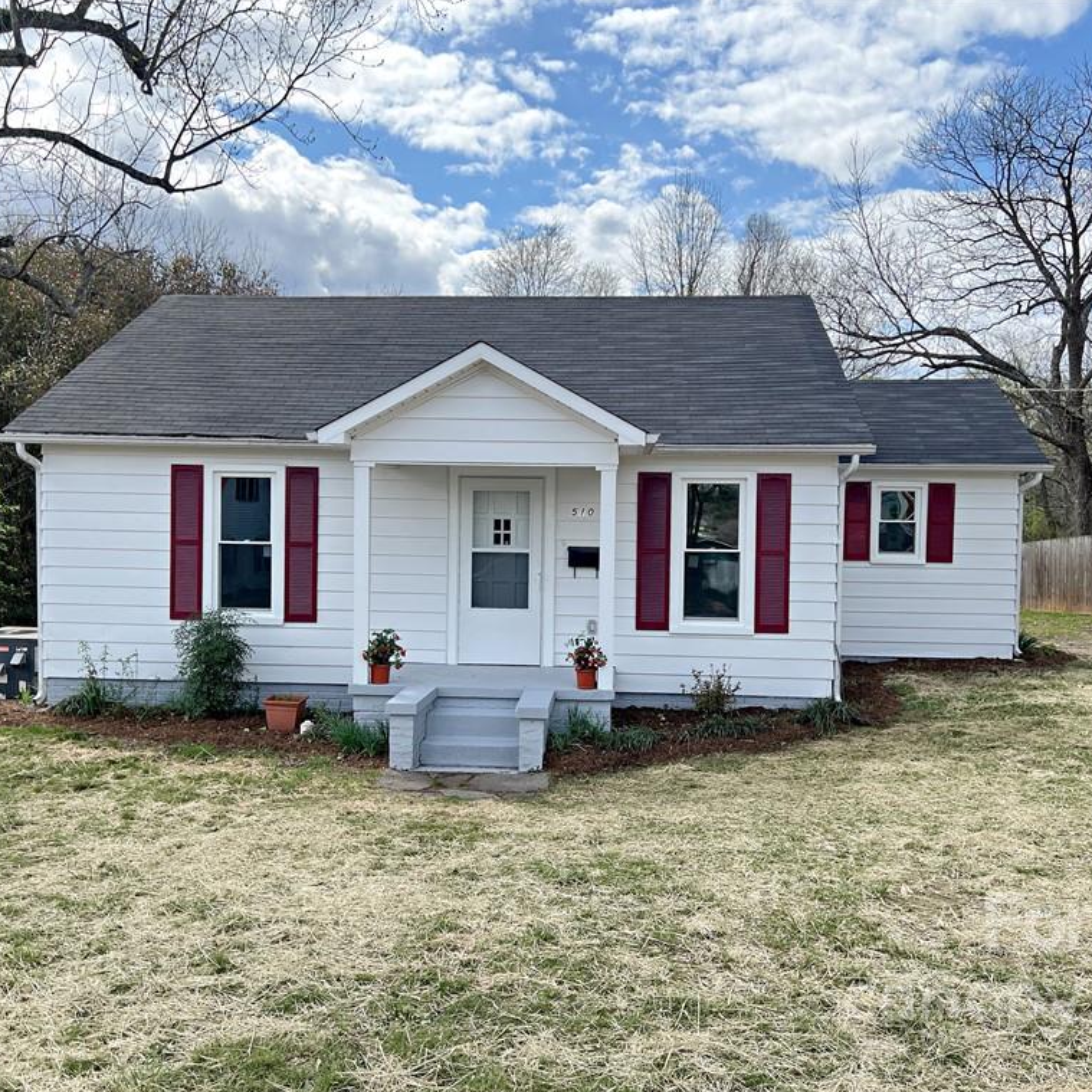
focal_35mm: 31
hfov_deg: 52.5
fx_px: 1106
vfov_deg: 52.5
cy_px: 548
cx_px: 538
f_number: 1.5
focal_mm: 5.7
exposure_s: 1/1621
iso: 50
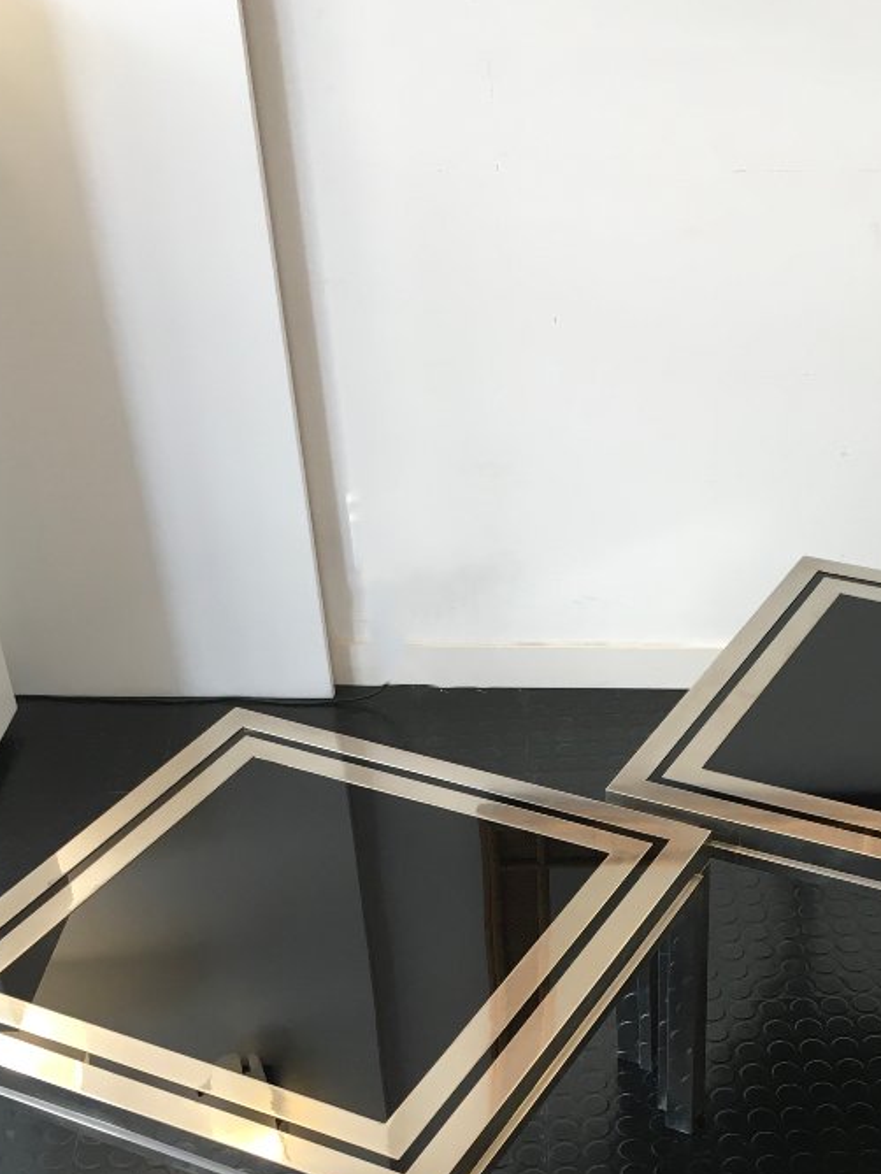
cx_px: 623
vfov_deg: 35.3
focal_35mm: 52
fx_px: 1764
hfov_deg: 27.8
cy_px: 988
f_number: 2.2
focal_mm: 4.15
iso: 25
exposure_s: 1/33
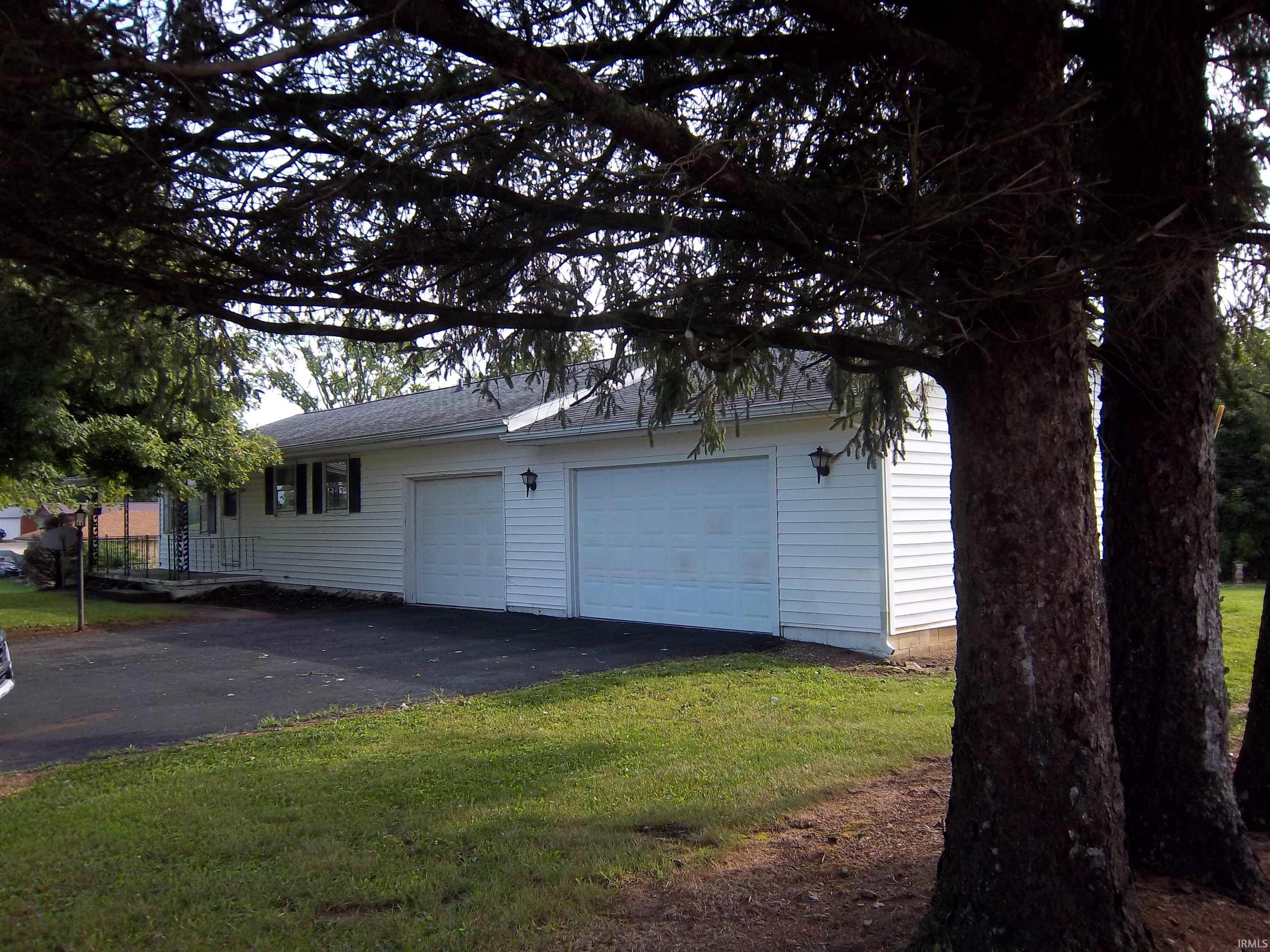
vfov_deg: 49.7
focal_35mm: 28
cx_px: 635
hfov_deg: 63.4
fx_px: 1027
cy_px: 476
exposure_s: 1/250
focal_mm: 5.05
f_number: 3.5
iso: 64
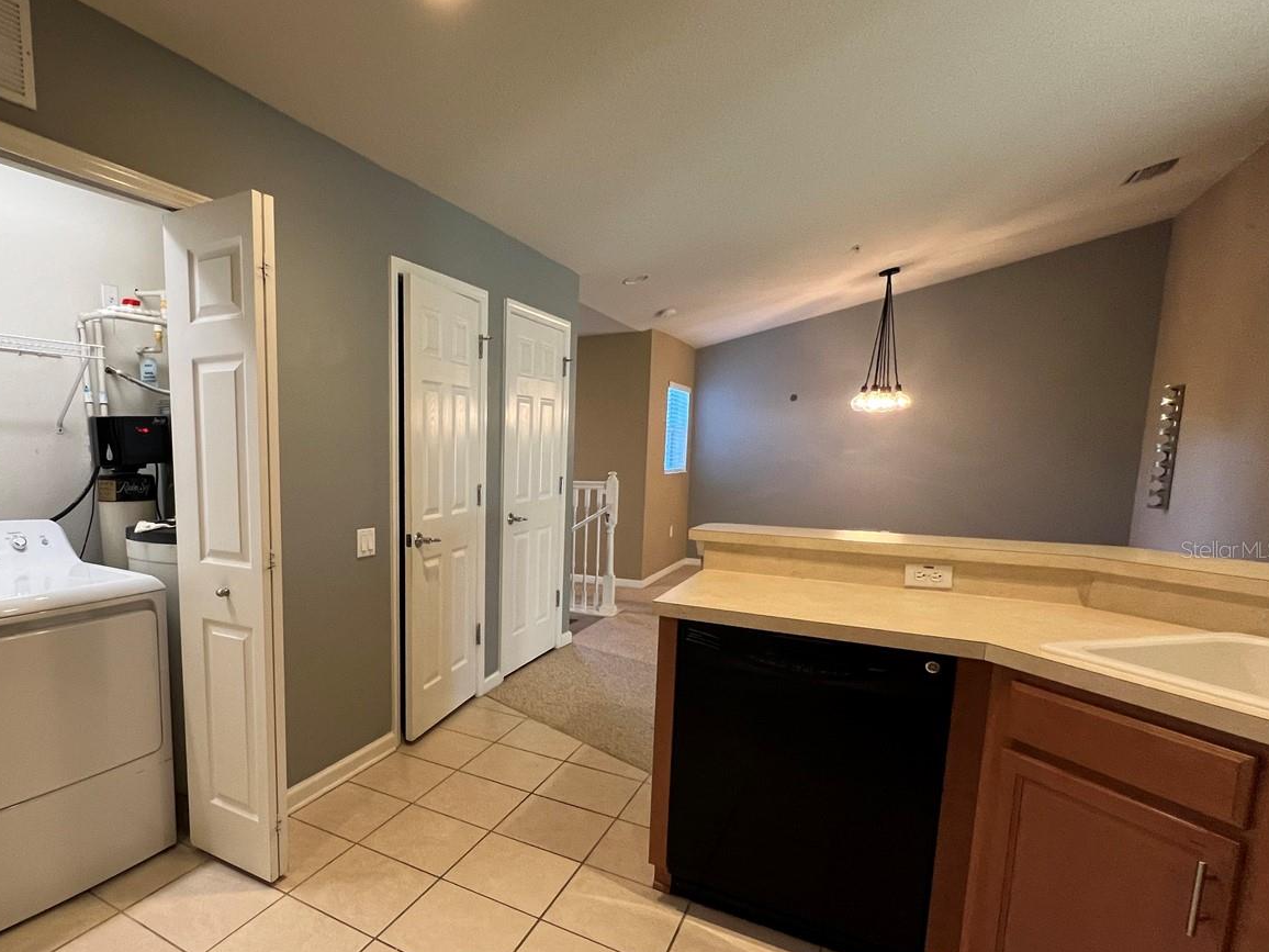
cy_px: 549
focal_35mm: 18
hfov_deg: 84.2
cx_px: 406
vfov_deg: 71.2
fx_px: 660
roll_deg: +0.1
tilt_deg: -7.4
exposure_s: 1/60
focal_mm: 1.57
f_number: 1.8
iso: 320
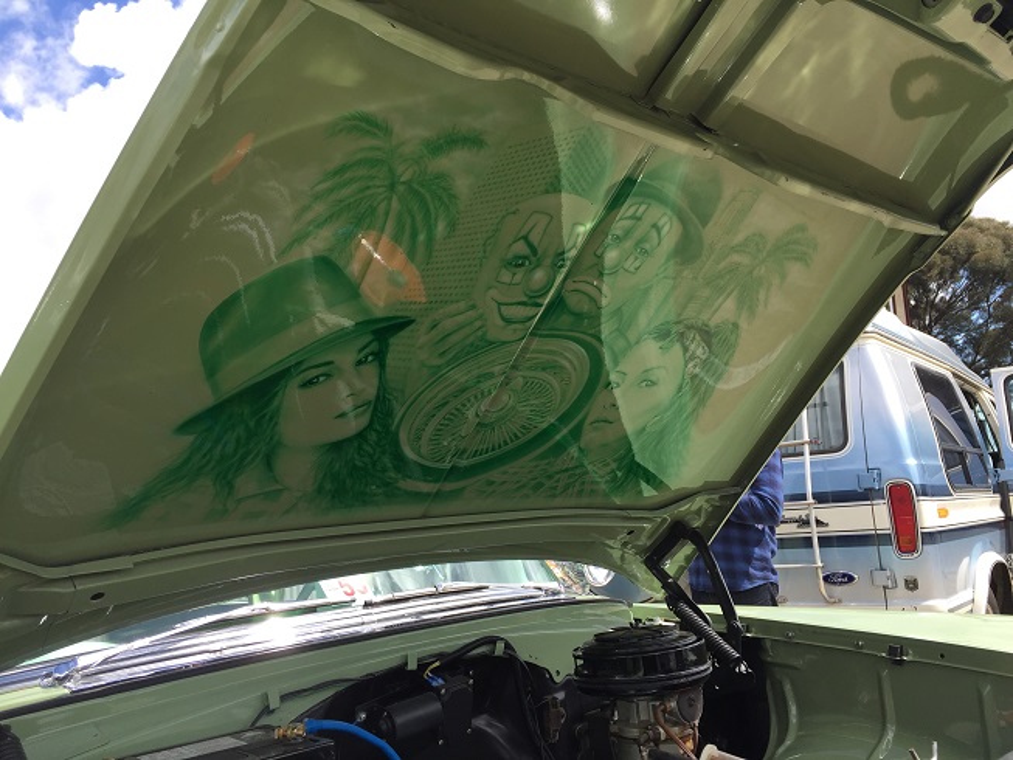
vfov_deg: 48.2
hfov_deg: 61.7
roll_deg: +4.5
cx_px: 506
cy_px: 380
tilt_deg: +7.6
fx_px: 849
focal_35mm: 29
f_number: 2.2
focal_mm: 4.15
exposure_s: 1/719
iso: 32
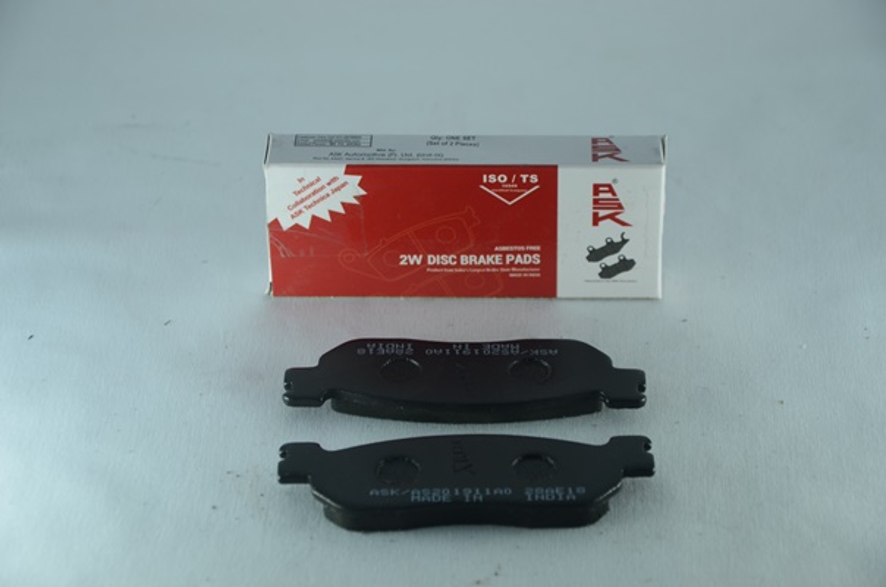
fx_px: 2947
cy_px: 294
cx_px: 443
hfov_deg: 17.1
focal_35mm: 120
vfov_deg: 11.4
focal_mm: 80
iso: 100
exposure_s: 1/80
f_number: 7.1
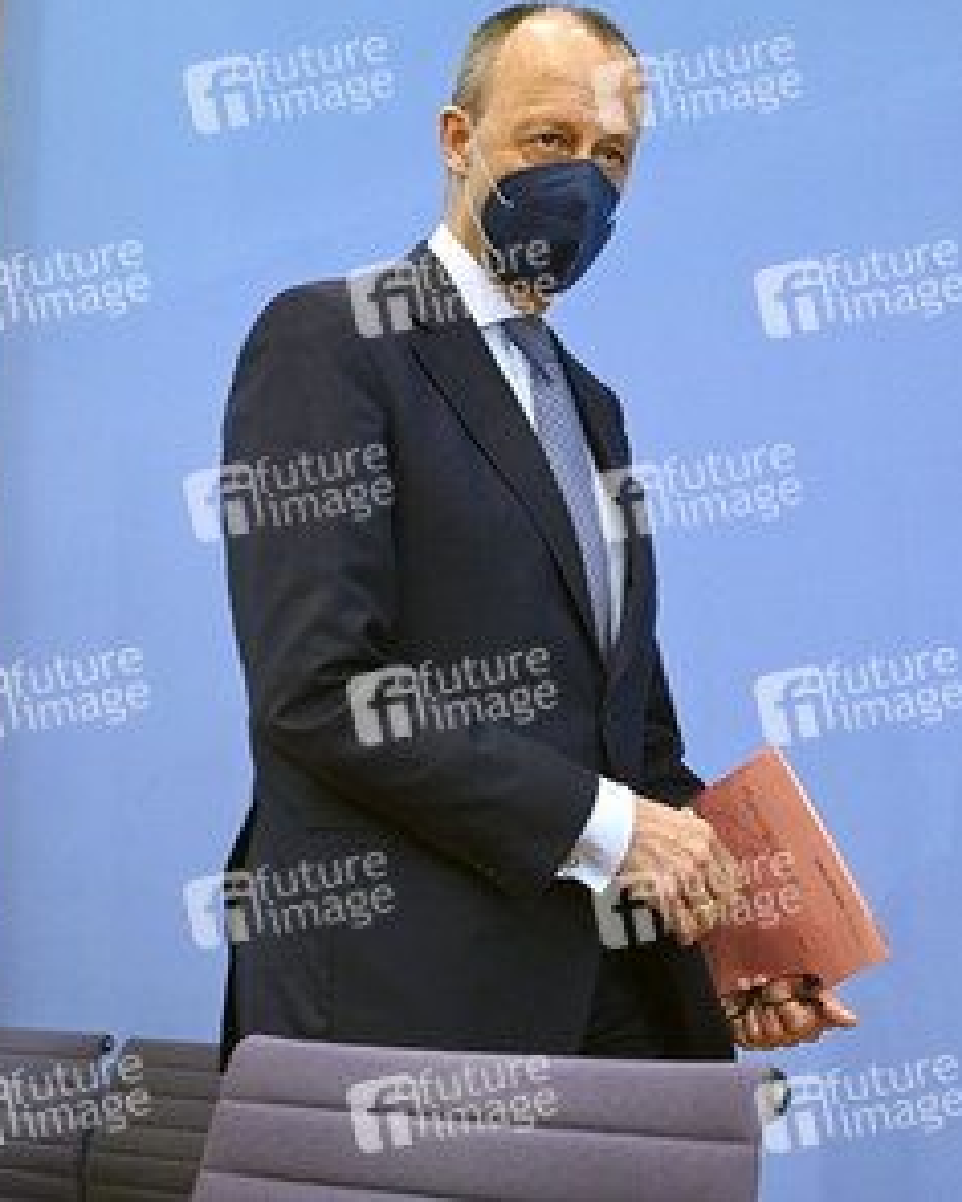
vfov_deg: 33.6
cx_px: 344
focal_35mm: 56
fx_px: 1993
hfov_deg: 27.0
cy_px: 595
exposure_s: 1/400
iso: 3200
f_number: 5.6
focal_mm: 39
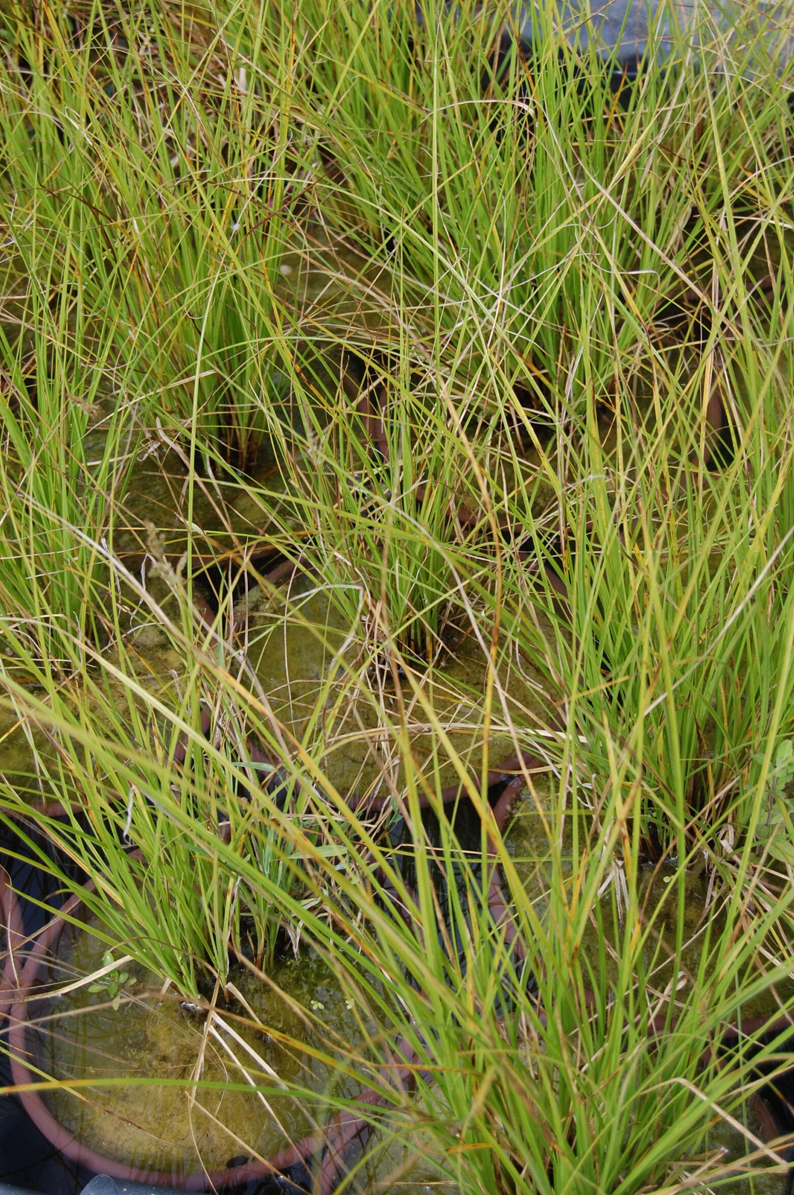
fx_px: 2287
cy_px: 553
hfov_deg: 19.7
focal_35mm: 69
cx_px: 385
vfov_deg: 29.3
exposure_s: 1/200
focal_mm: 42
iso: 200
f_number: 7.1
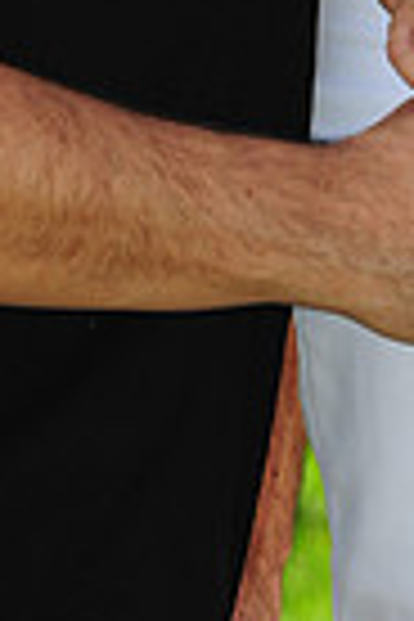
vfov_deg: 3.0
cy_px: -634
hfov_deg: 2.0
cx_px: 288
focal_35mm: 692
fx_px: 11936
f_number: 7.1
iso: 200
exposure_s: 1/400
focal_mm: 165
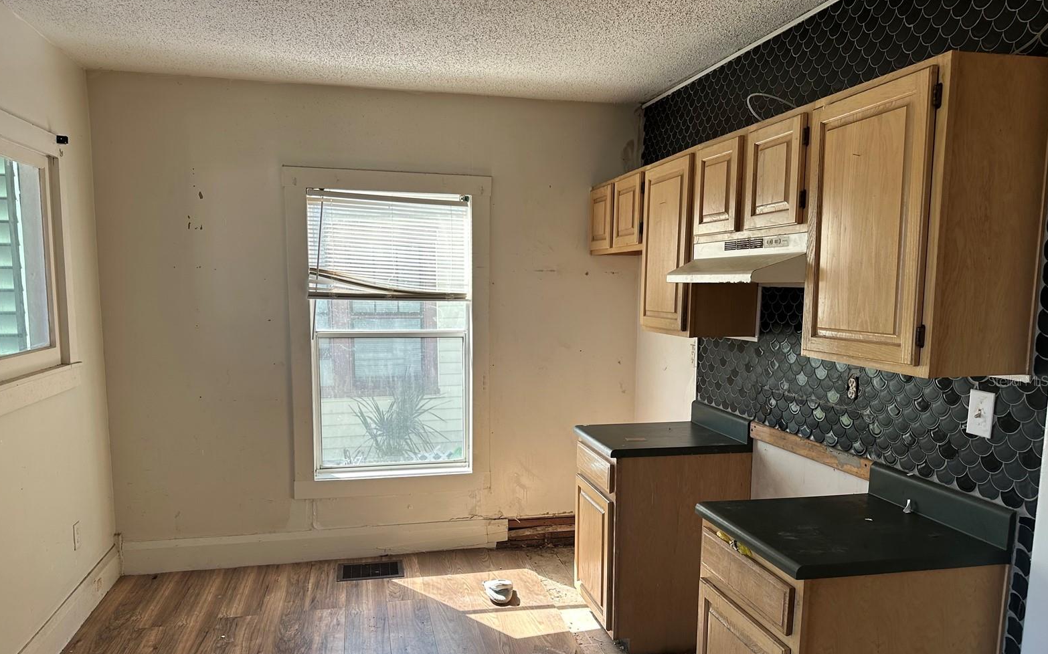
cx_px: 516
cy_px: 380
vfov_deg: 47.4
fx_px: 742
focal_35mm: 26
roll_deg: -0.7
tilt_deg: -7.8
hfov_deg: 70.4
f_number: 1.78
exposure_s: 1/303
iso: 80
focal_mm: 6.86
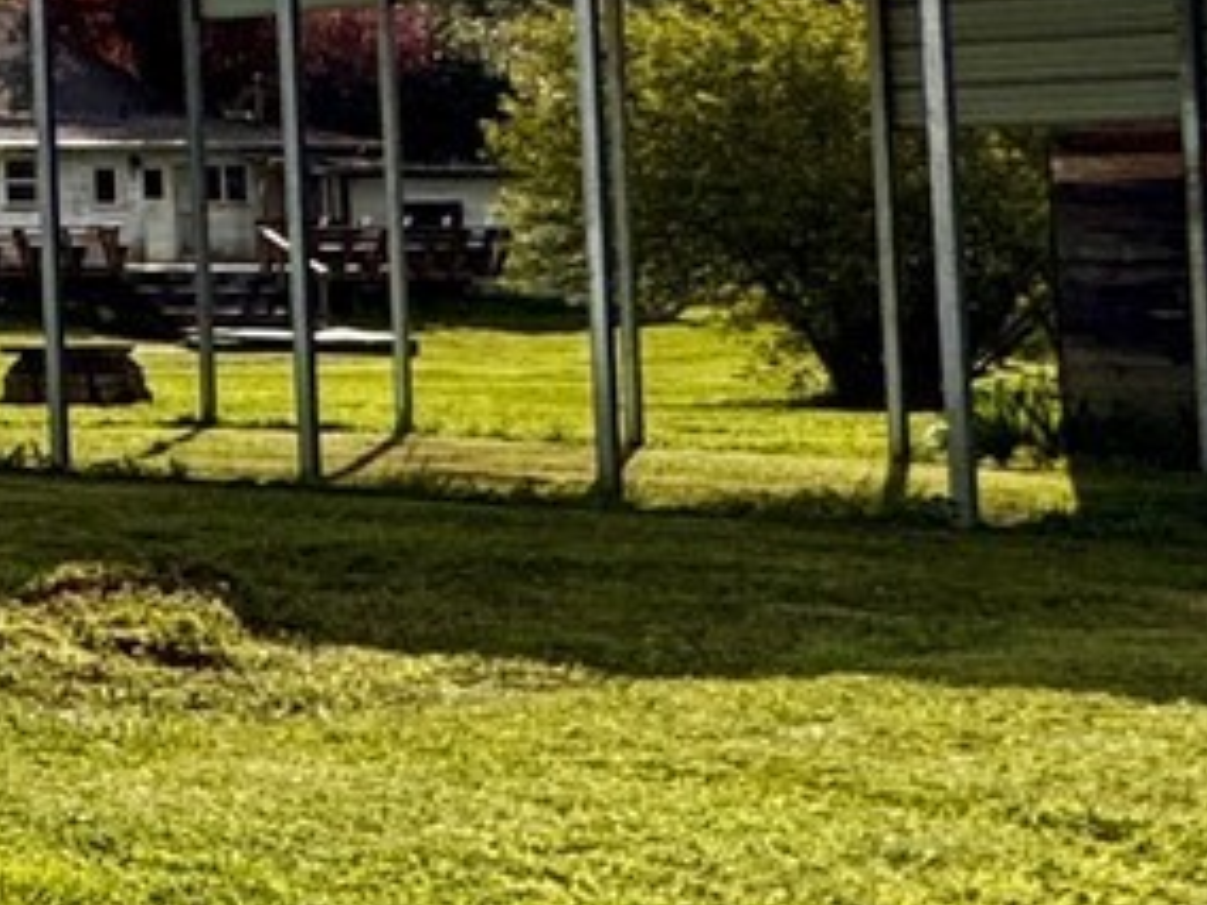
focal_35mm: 79
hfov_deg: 13.9
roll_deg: -0.3
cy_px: 110
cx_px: -1891
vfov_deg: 18.4
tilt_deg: +2.9
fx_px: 2755
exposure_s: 1/3106
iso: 50
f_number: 2.2
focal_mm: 2.22
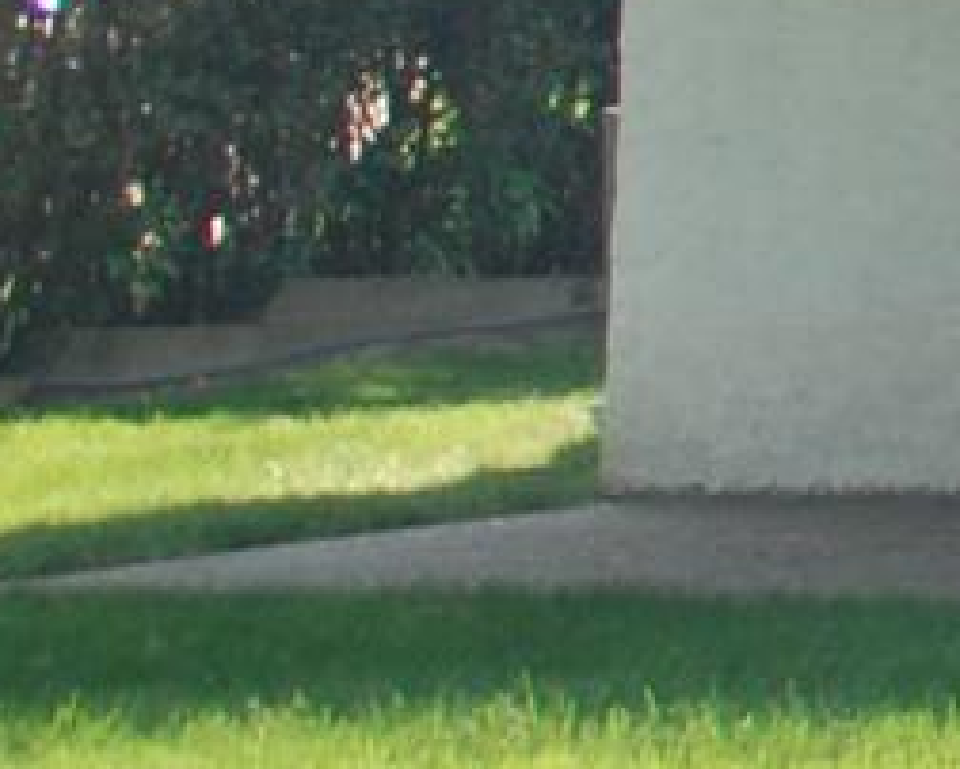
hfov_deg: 5.9
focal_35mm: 286
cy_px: -935
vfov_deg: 5.3
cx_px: 3581
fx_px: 8127
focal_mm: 25
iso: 400
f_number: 5
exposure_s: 1/500
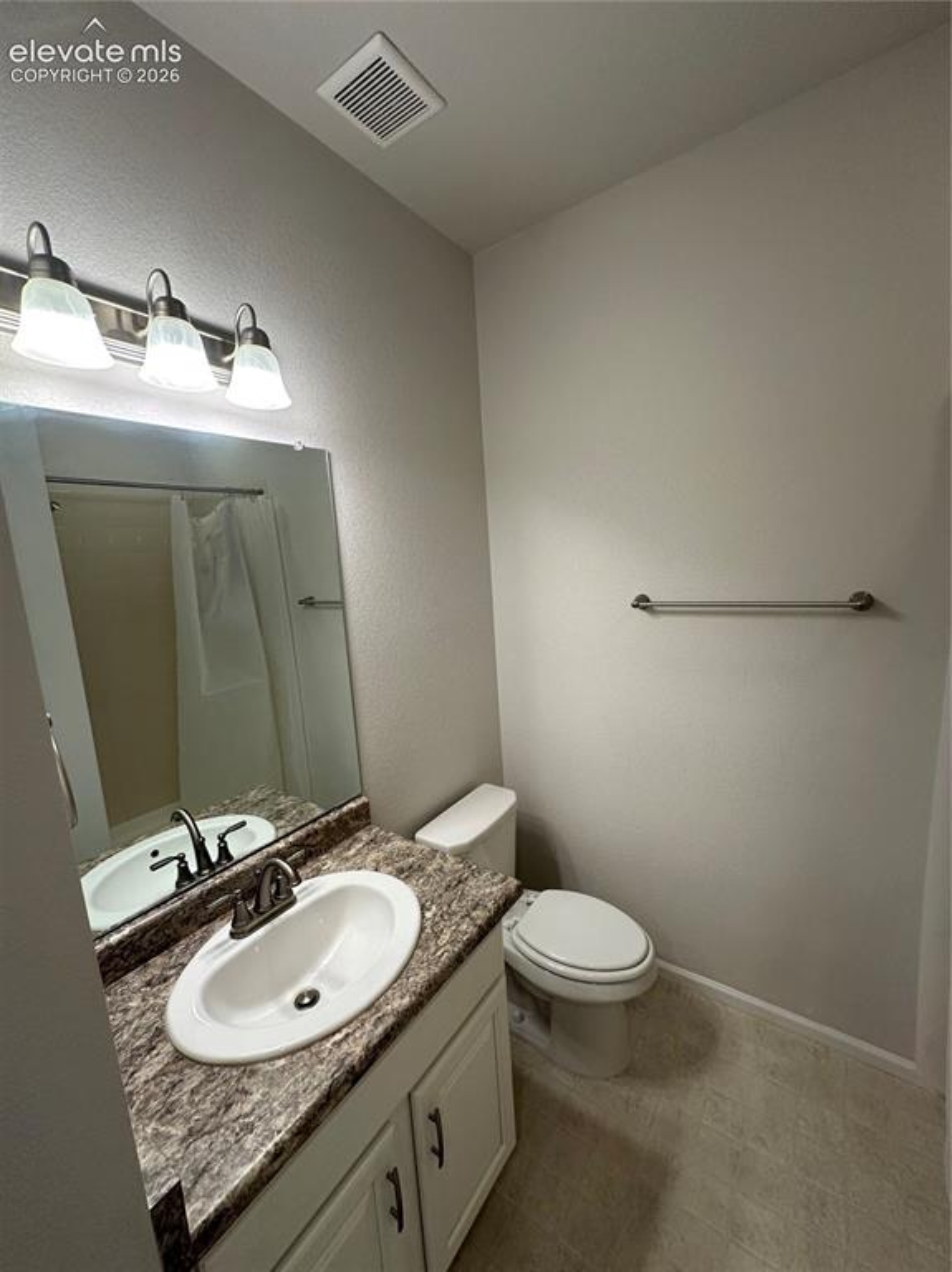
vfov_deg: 102.1
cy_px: 636
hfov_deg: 85.6
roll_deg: +2.4
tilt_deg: -8.2
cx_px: 476
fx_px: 514
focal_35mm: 14
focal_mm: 2.22
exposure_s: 1/120
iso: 160
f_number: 2.2
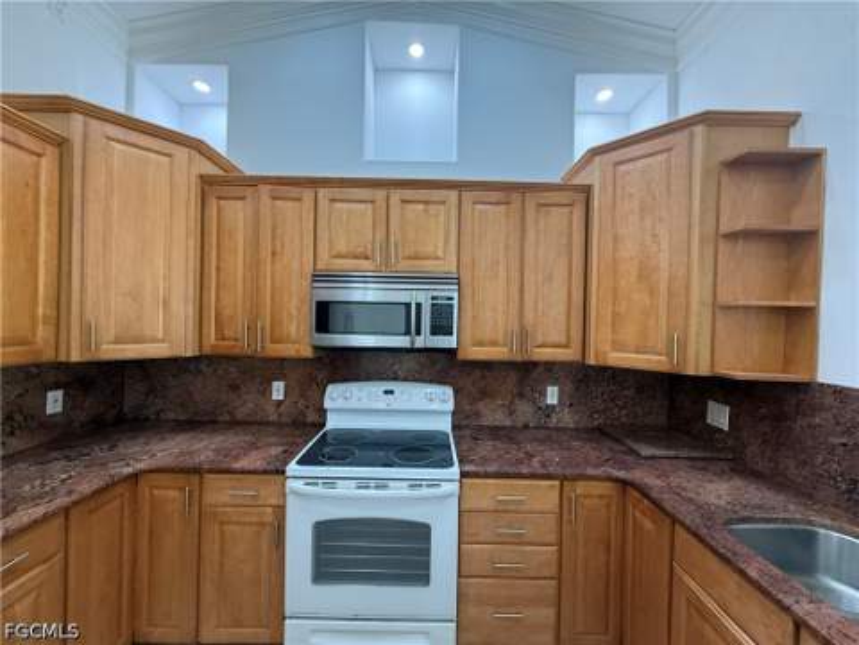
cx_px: 430
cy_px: 322
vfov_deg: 85.7
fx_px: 347
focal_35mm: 14
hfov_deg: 102.1
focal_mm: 2.22
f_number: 2.2
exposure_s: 1/60
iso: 250
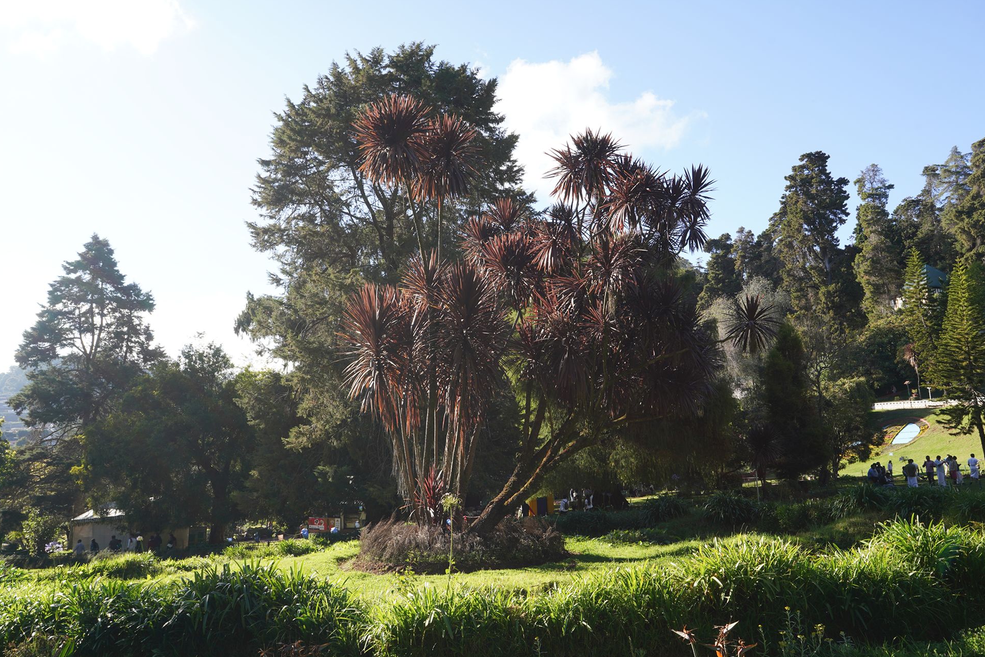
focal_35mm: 25
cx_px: 491
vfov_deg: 51.3
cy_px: 339
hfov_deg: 71.5
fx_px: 684
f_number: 11
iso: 200
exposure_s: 1/100
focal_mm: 24
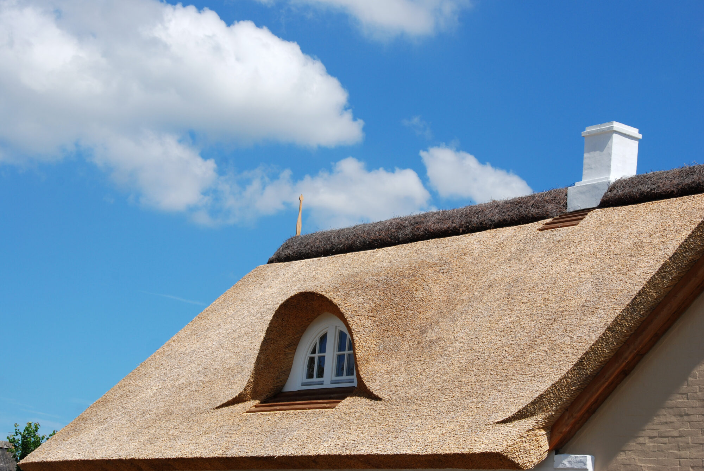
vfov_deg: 16.6
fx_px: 1615
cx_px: 352
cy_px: 236
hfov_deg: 24.6
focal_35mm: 82
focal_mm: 55
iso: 160
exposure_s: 1/400
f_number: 10
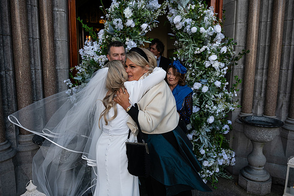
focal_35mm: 27
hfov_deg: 67.4
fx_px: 221
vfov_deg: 48.0
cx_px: 147
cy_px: 98
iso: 500
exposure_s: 1/2500
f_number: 3.5
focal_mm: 27
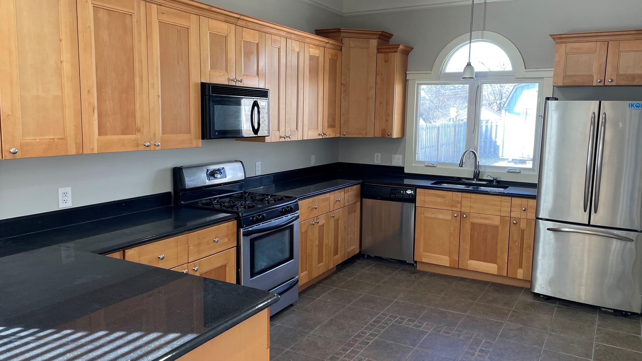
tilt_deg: -7.1
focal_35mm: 29
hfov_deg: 66.1
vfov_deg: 40.2
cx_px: 328
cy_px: 180
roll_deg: -0.5
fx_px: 494
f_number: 1.6
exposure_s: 1/60
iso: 64
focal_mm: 4.2
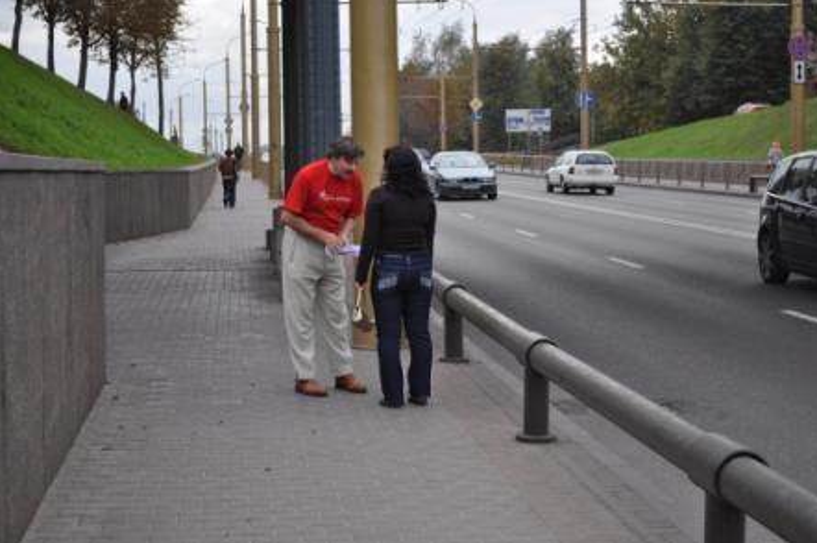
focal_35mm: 73
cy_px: 270
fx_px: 1655
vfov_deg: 18.6
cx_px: 412
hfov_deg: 27.7
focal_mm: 48
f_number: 6.3
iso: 200
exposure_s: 1/400
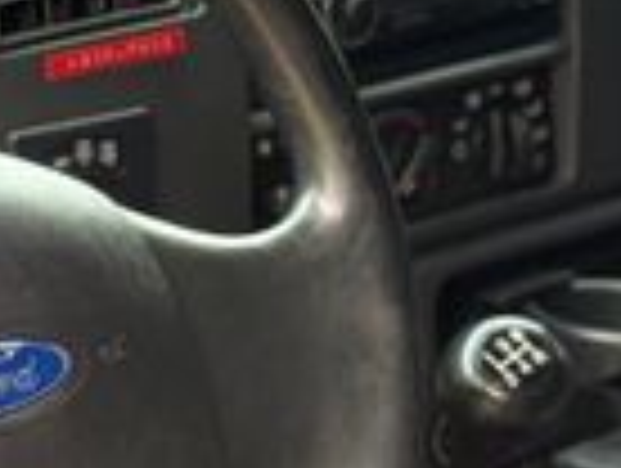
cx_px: -40
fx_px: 2947
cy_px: 266
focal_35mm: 164
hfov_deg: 11.9
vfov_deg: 9.1
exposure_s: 1/60
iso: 200
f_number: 1.78
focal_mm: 6.76
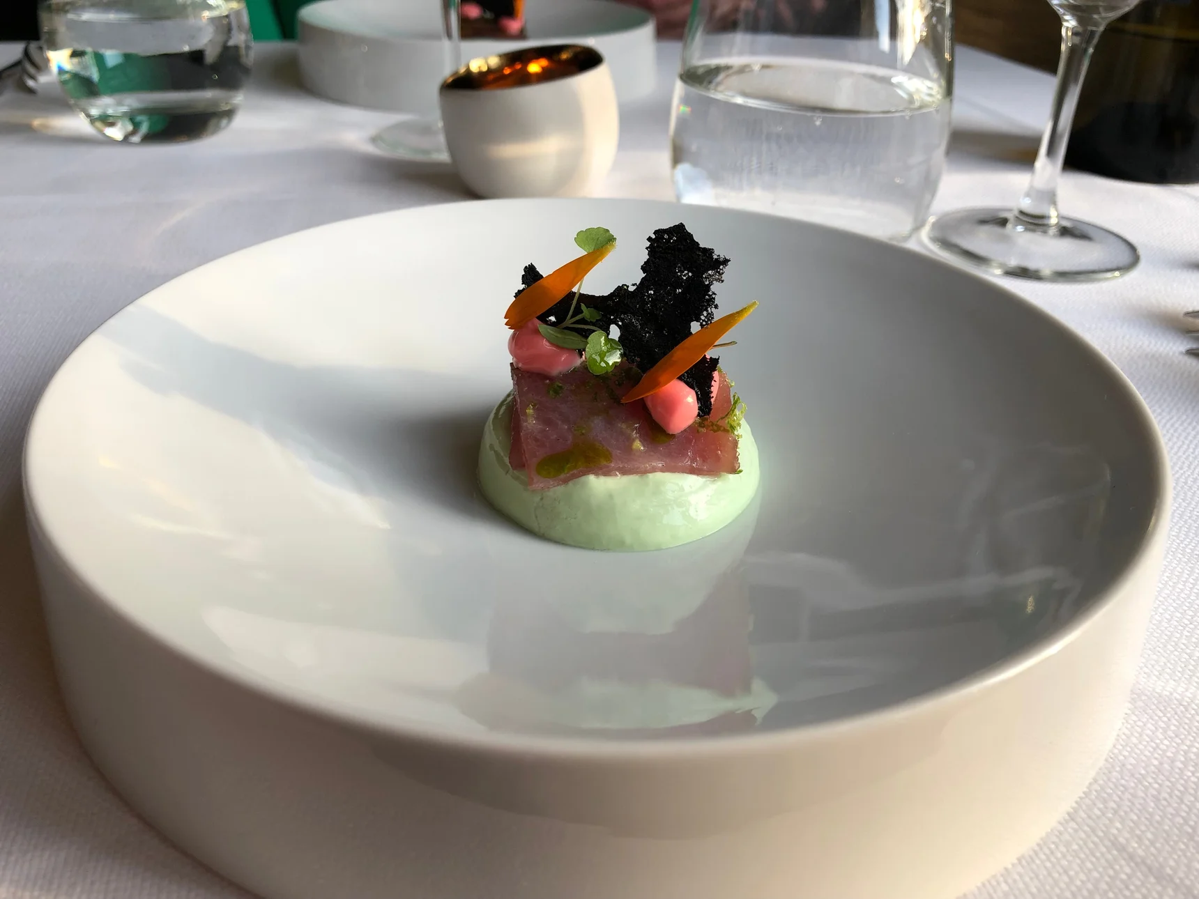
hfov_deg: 63.4
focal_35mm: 28
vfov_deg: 49.7
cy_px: 450
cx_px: 600
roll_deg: -1.8
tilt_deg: -31.7
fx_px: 970
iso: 32
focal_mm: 3.99
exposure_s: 1/100
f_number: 1.8
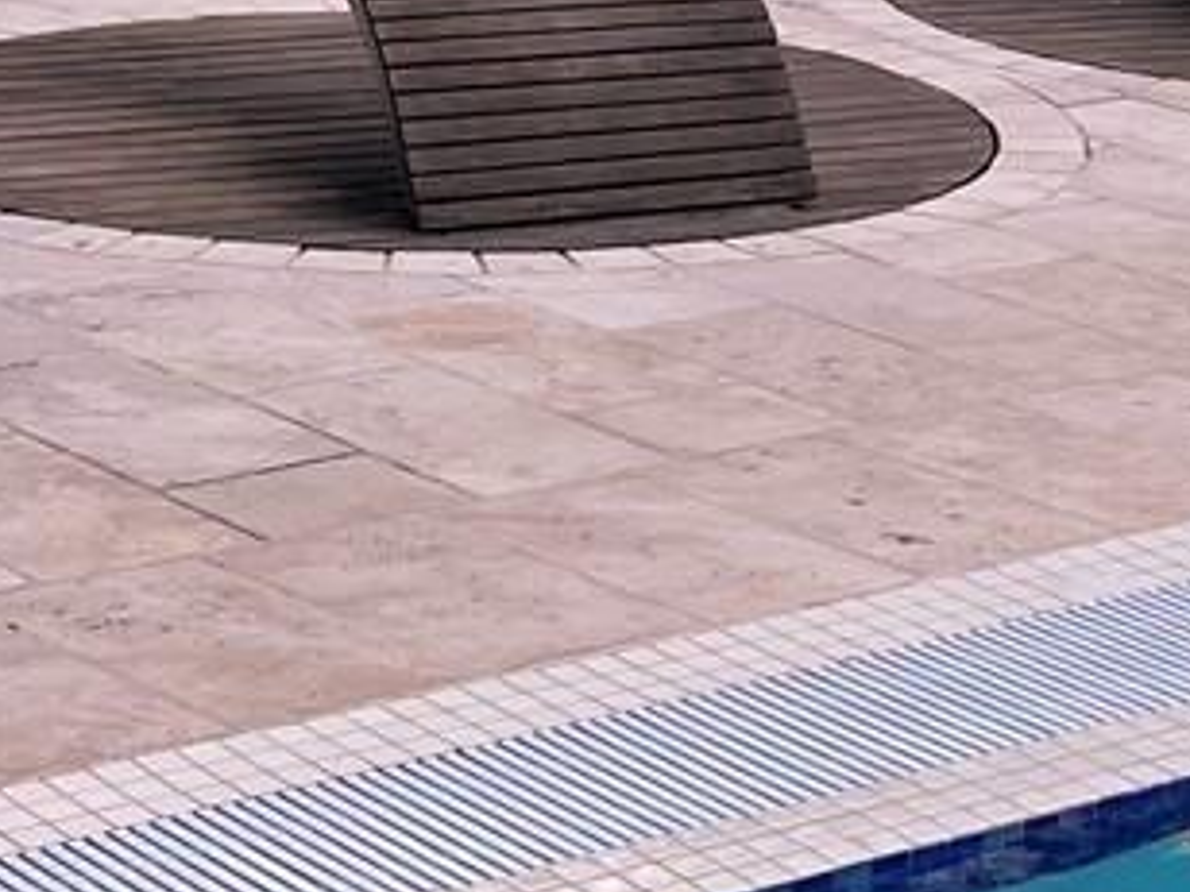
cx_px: 904
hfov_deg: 14.5
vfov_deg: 10.2
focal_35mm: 135
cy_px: -880
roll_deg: -2.2
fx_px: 4641
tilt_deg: +0.1
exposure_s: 1/2257
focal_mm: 4.2
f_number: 1.6
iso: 32
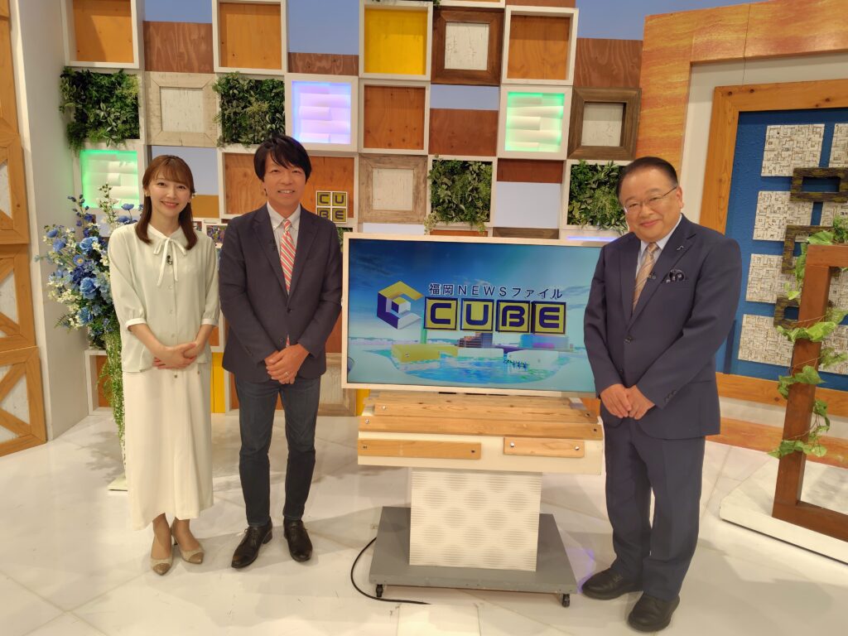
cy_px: 318
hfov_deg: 73.9
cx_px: 424
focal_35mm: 23
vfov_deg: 58.9
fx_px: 563
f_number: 1.9
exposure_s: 1/120
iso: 136
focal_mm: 5.6
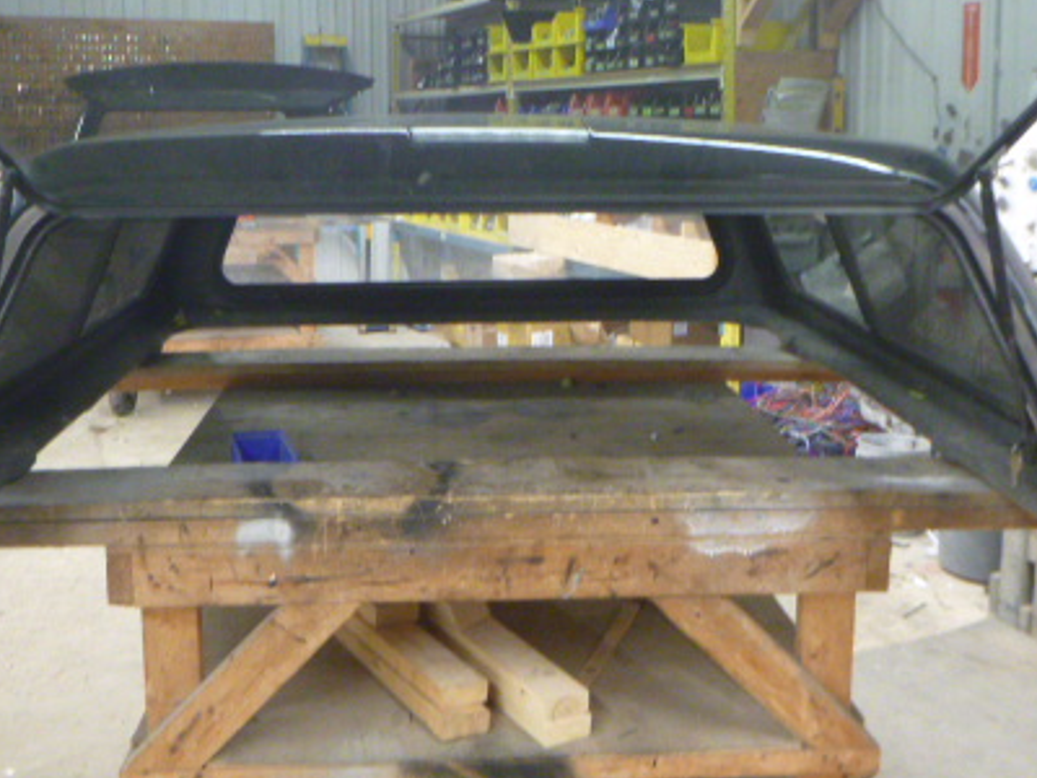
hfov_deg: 46.8
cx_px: 493
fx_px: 1198
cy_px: 277
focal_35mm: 40
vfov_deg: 35.7
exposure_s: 1/10
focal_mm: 4.5
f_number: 3.9
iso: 400
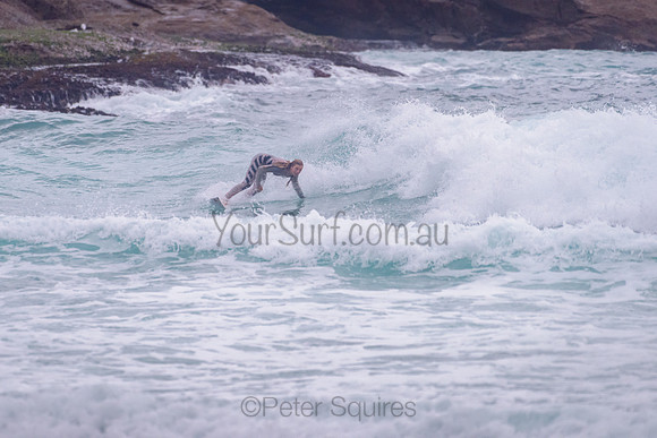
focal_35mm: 613
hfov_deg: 3.4
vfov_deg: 2.2
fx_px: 11188
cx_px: 268
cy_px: 170
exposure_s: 1/2000
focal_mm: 500
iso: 1000
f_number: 5.6
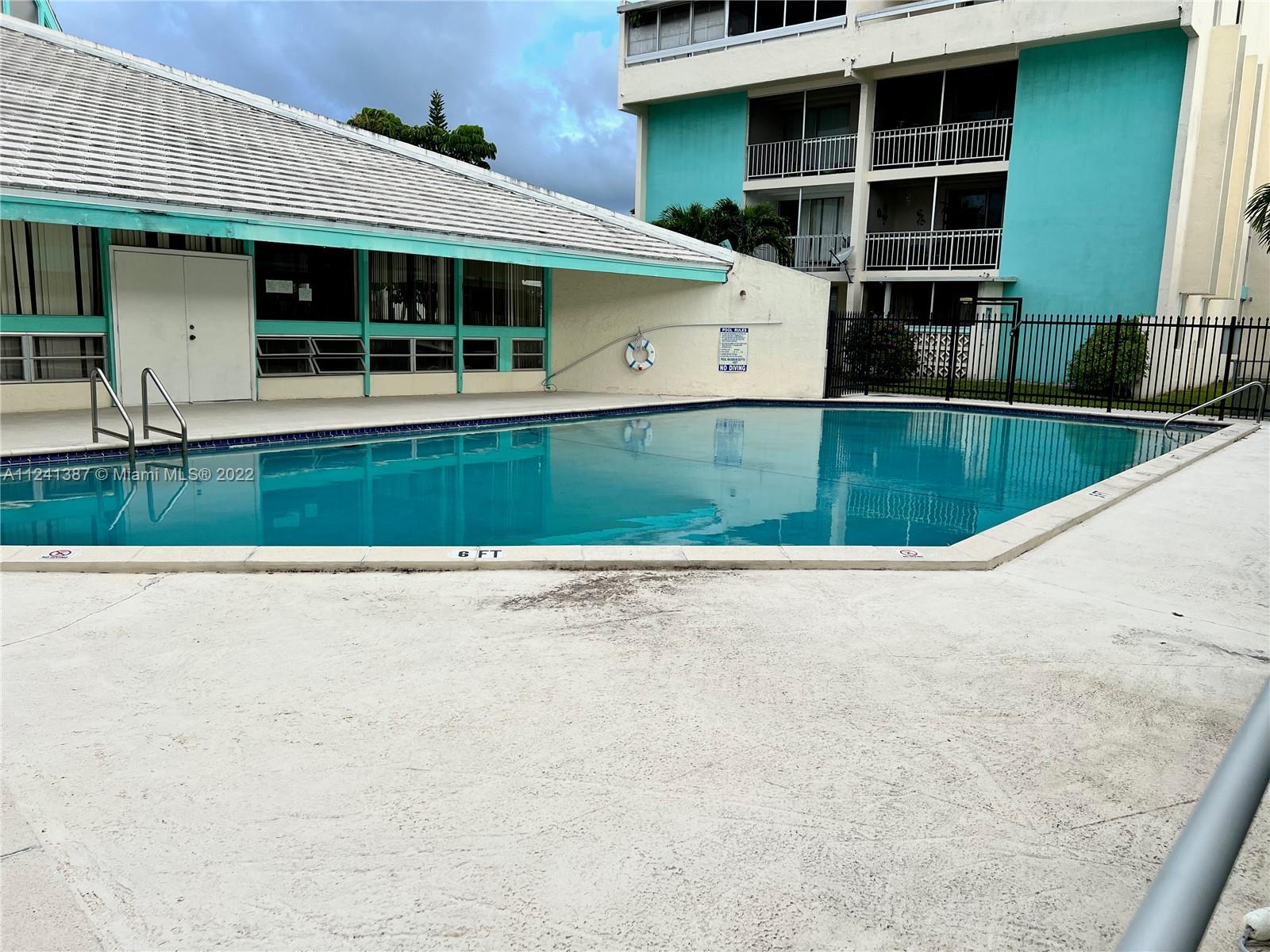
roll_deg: -1.7
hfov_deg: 67.3
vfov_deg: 53.1
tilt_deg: -9.9
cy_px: 476
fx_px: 954
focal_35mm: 26
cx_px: 635
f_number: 1.5
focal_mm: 5.7
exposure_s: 1/2252
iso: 50
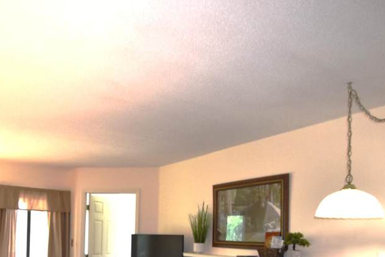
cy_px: 226
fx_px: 332
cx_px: 144
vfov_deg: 39.6
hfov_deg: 59.5
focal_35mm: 31
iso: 800
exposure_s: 1/200
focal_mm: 10
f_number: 3.5
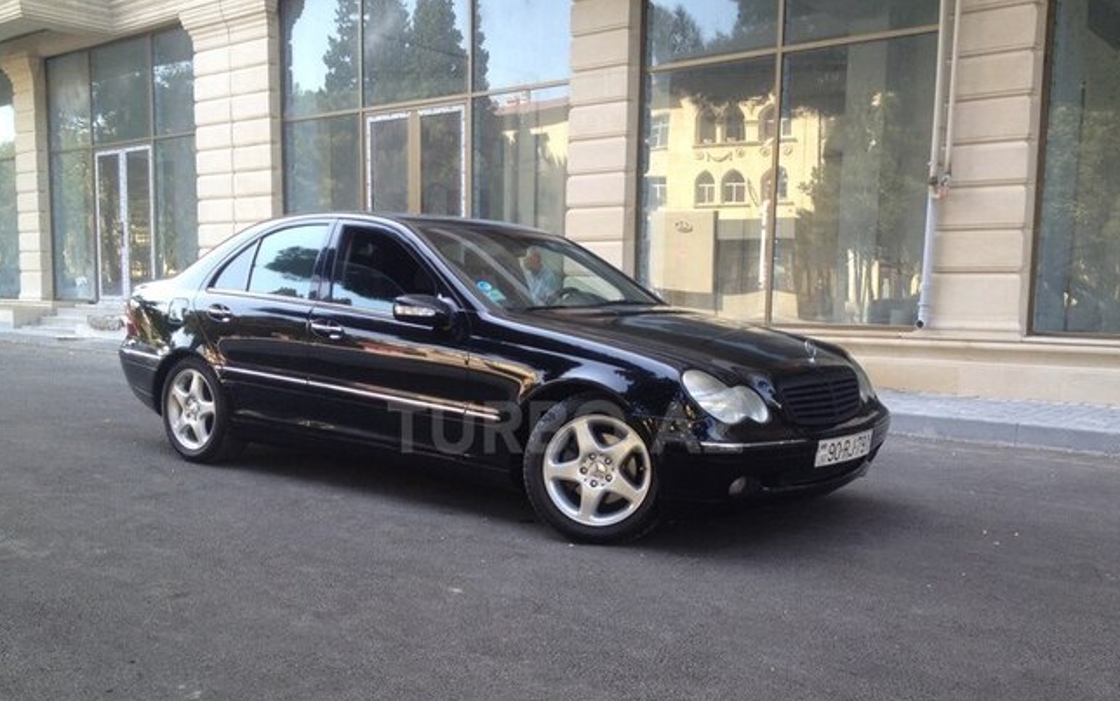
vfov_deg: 33.5
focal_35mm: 38
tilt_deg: -9.8
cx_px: 565
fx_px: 1160
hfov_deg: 51.5
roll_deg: -0.9
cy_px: 427
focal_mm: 4.28
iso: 50
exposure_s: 1/120
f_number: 2.4
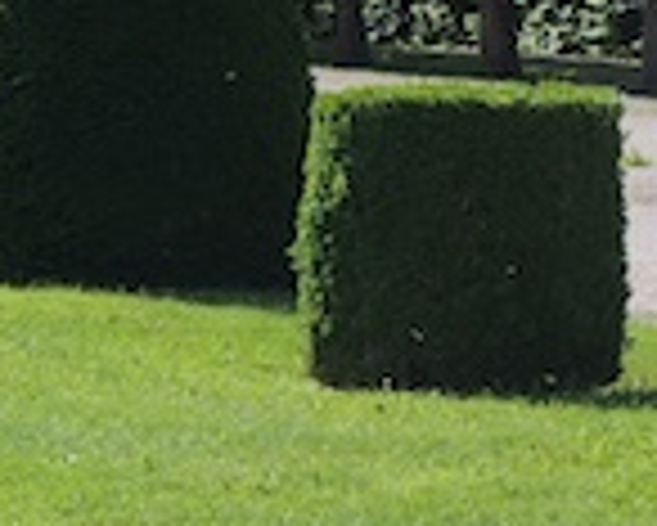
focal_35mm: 257
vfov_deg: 6.0
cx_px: -1242
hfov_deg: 6.8
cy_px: 164
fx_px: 5001
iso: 100
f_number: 6.3
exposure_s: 1/200
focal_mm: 36
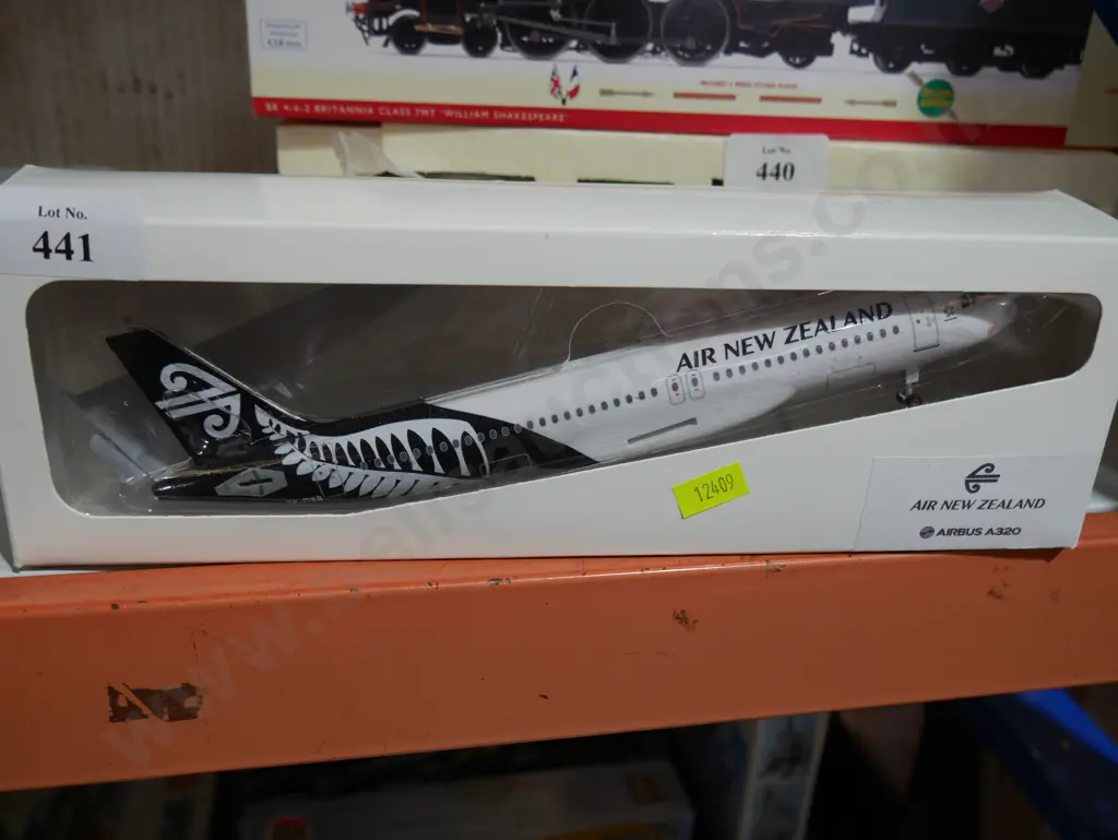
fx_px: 1034
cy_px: 420
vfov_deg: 44.2
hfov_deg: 56.8
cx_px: 559
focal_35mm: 32
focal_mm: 16
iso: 200
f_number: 3.6
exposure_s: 1/80
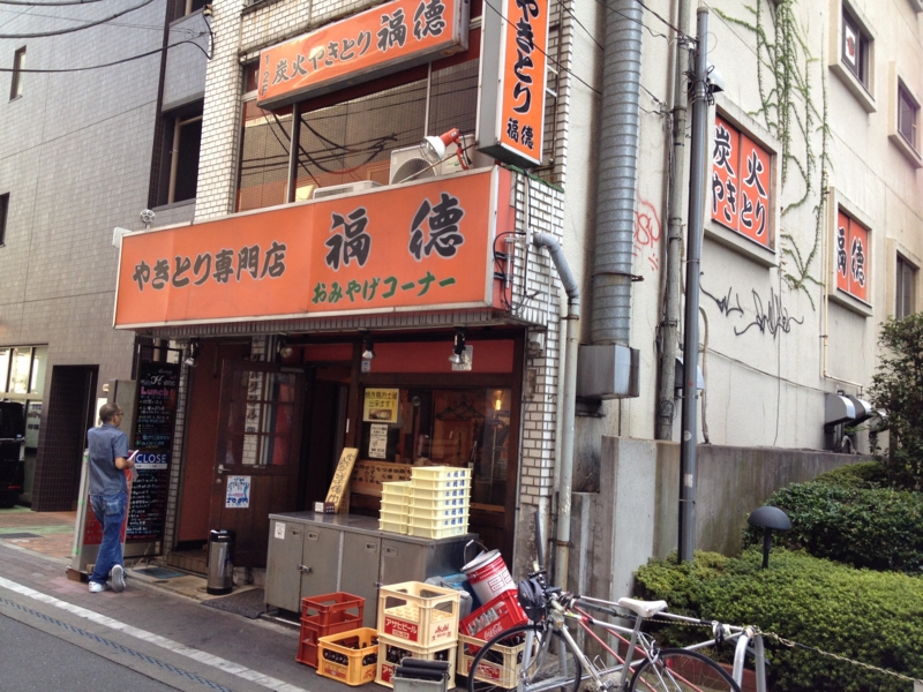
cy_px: 346
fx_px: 933
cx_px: 462
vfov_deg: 40.7
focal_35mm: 35
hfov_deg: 52.6
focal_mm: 4.28
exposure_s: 1/60
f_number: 2.4
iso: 80
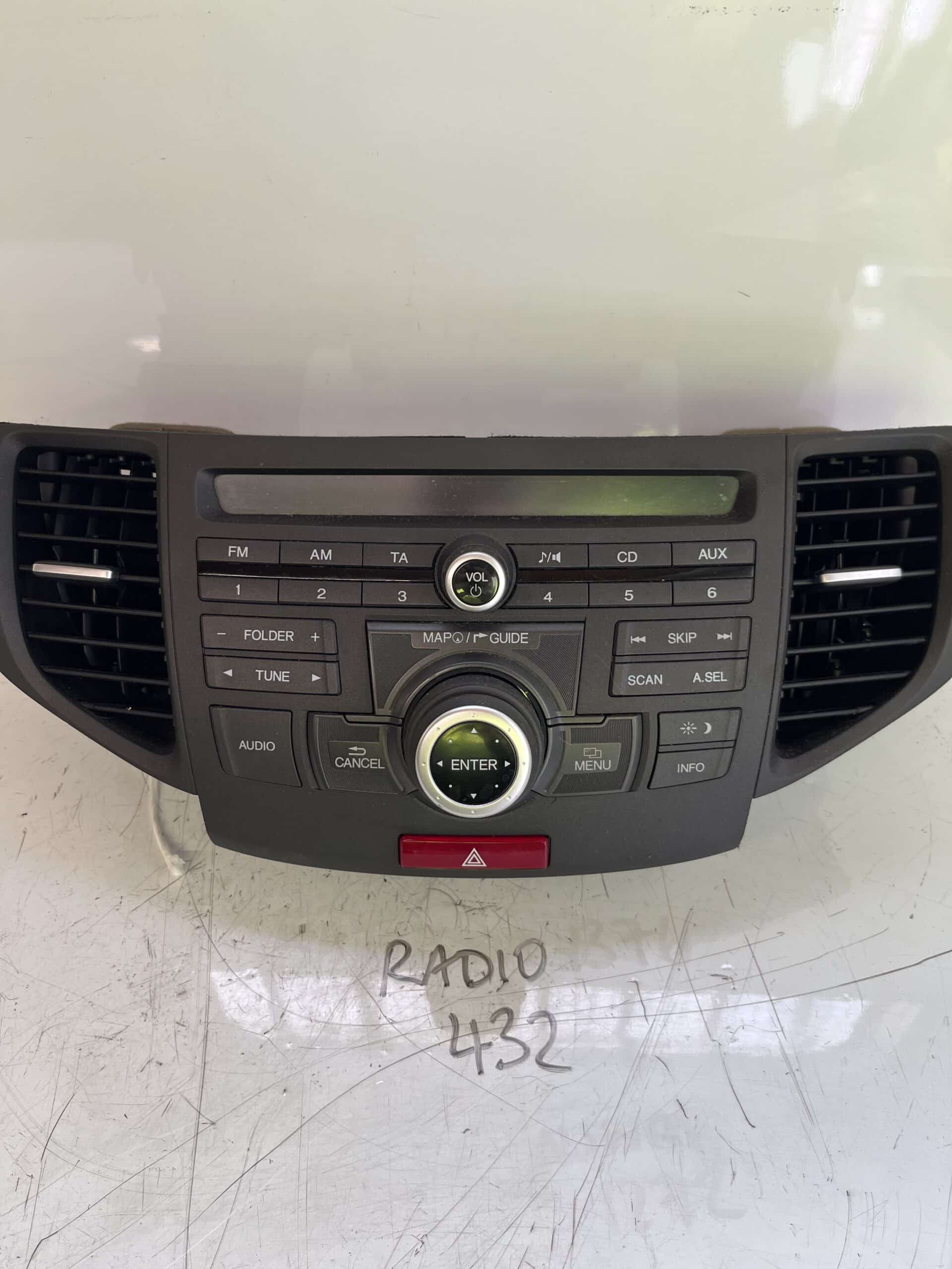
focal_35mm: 26
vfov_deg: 67.3
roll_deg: +0.9
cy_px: 634
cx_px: 476
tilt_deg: -44.6
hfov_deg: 53.1
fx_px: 953
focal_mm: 5.1
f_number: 1.6
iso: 64
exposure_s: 1/122
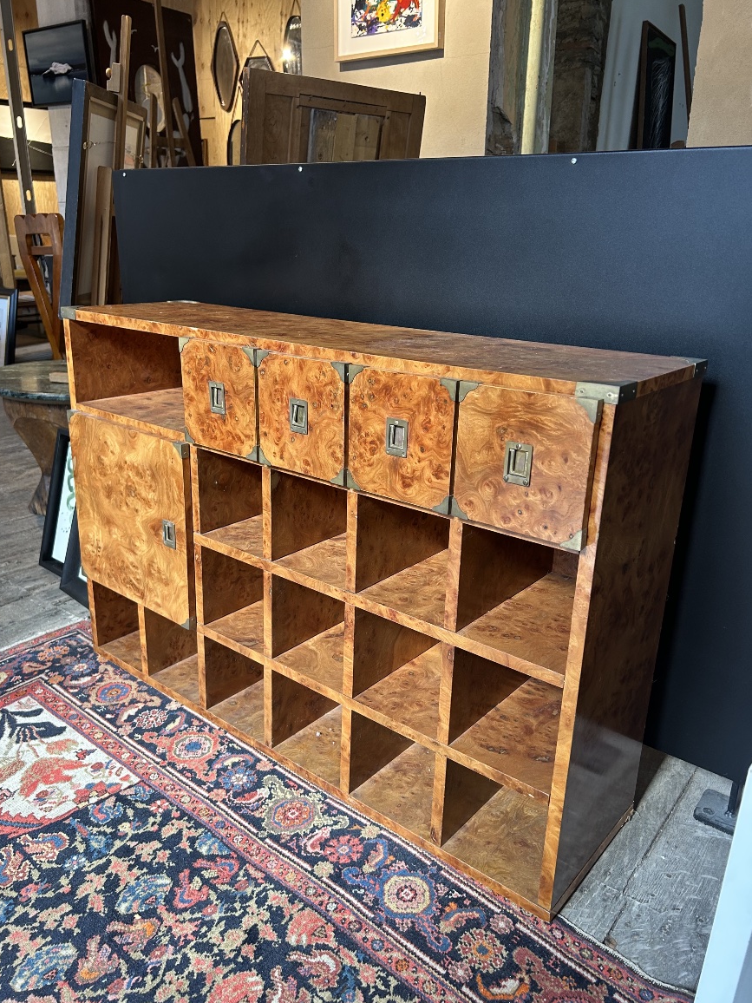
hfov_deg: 51.3
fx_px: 782
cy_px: 498
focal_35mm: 27
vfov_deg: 65.3
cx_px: 363
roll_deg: +0.5
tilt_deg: -18.9
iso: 80
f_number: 1.5
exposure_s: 1/121
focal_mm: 5.7
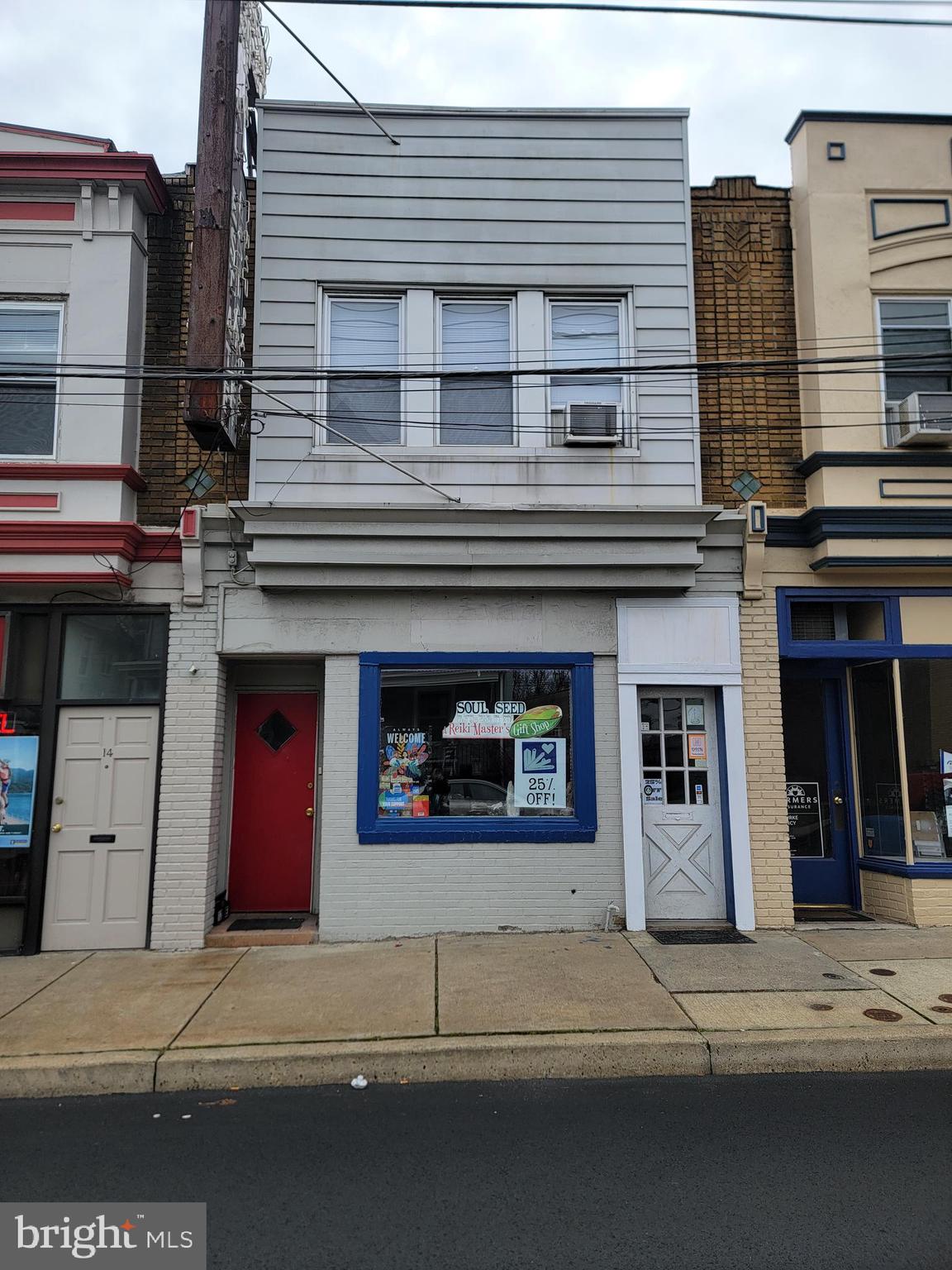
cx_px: 476
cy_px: 635
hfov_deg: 56.8
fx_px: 880
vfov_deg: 71.6
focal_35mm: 24
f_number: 1.8
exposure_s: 1/367
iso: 16
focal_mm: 6.7
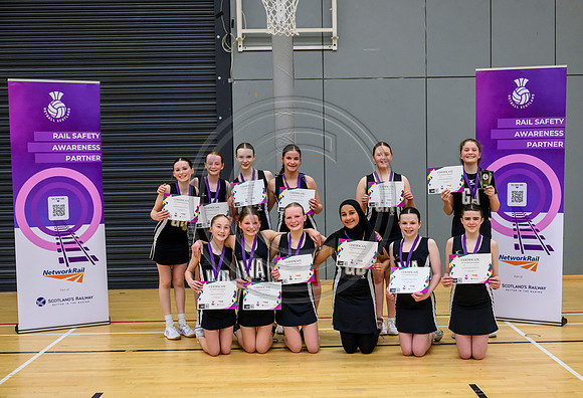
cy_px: 211
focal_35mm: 47
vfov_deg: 28.8
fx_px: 775
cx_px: 317
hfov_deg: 41.2
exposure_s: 1/640
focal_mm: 44
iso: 5000
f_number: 3.5
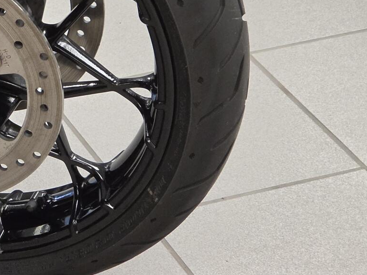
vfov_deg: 8.2
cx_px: -24
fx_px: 1908
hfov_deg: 10.9
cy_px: 17
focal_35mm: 180
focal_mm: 7
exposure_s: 1/120
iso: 400
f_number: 2.4
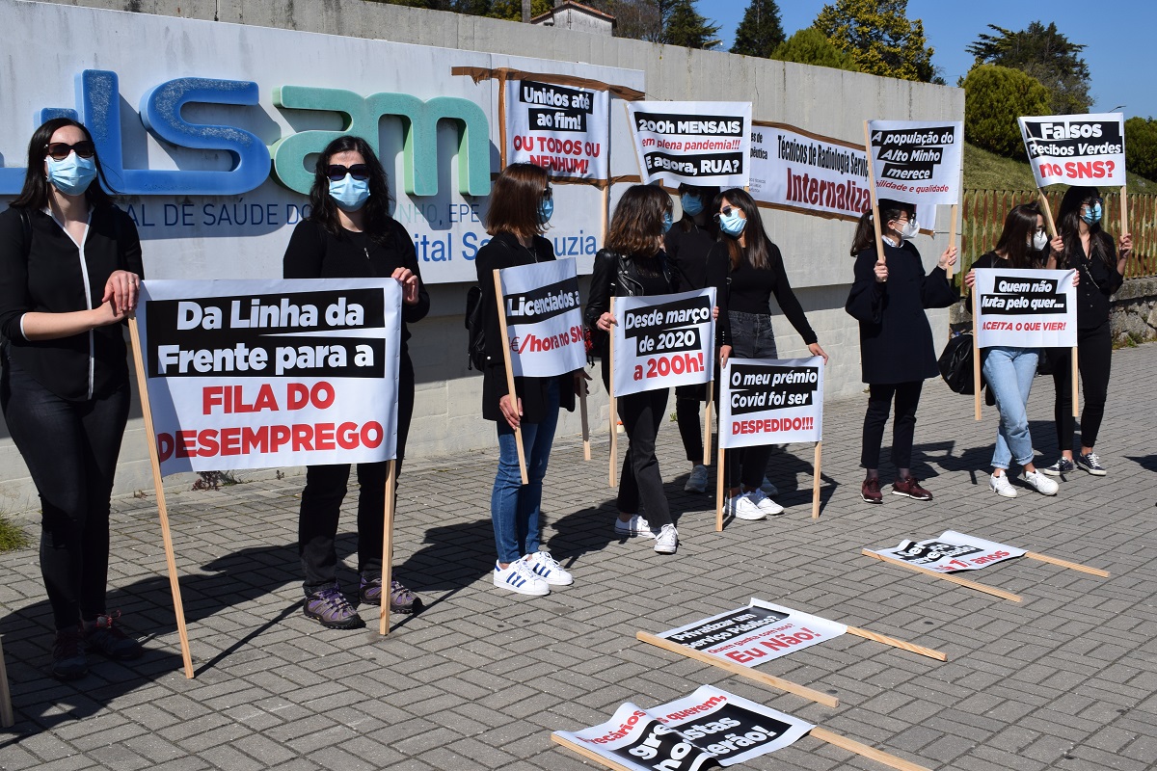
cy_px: 386
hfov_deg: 49.6
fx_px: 1253
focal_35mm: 39
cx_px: 578
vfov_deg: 34.2
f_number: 11
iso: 200
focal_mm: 26
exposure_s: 1/500
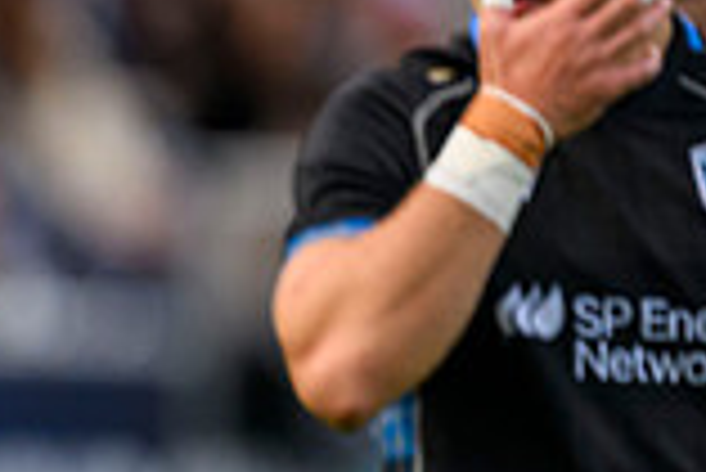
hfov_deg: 1.4
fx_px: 28933
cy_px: 353
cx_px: -562
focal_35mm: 1474
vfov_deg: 0.9
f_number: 3.2
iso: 2000
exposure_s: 1/2000
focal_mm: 400
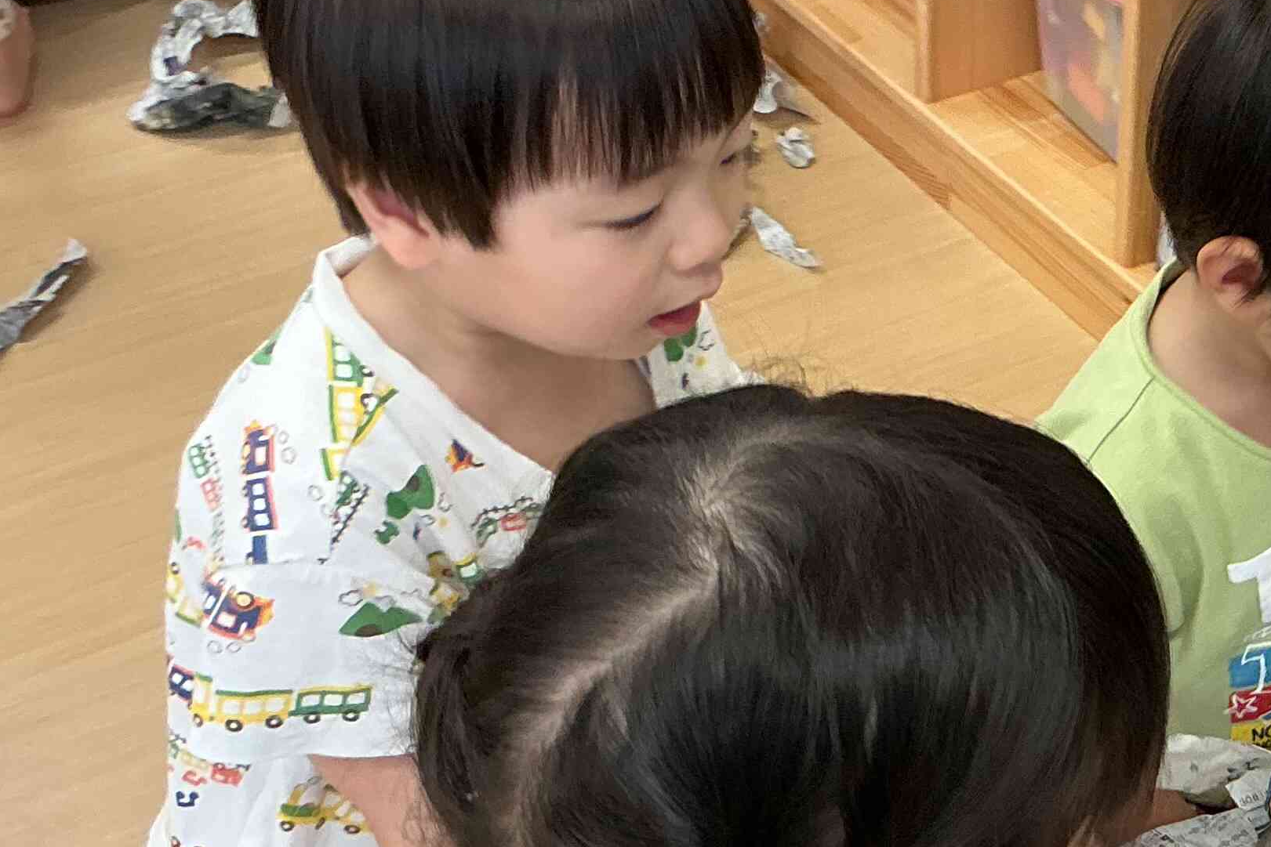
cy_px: 446
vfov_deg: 18.2
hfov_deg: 25.7
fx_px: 2648
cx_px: 1266
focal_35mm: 75
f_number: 1.8
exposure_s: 1/60
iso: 50
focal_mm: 3
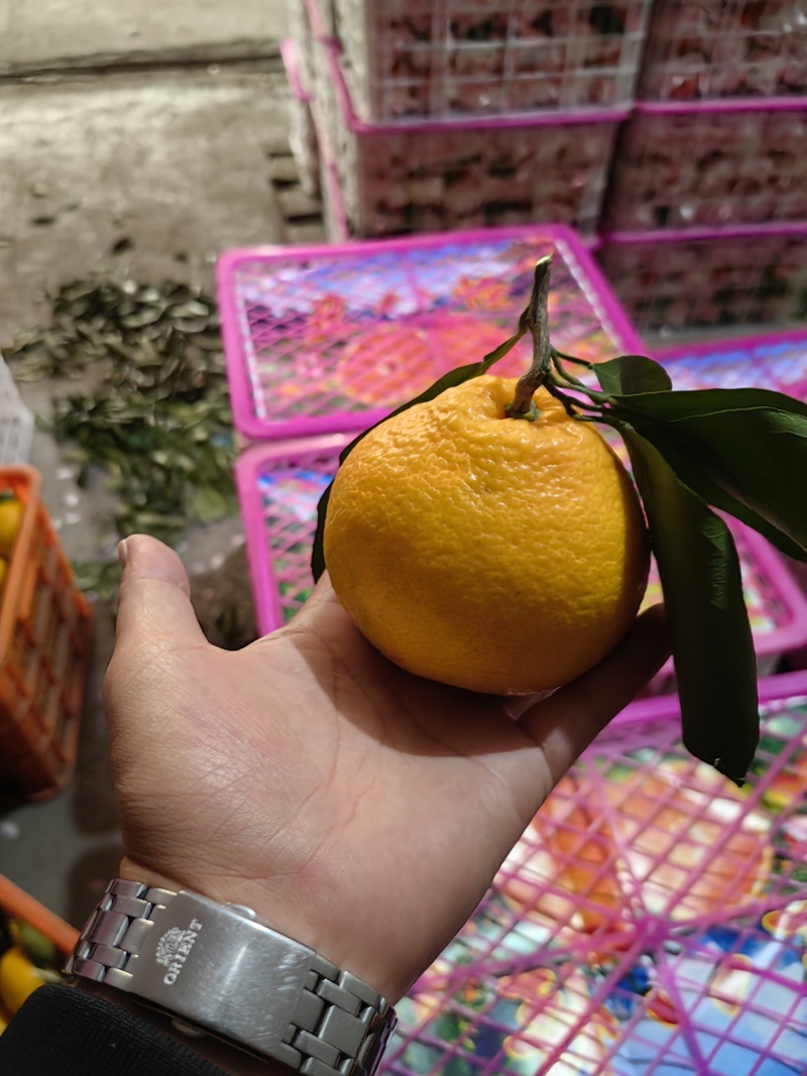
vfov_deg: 65.3
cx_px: 404
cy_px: 538
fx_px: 839
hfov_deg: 51.3
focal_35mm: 27
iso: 500
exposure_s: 1/50
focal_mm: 5.75
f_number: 2
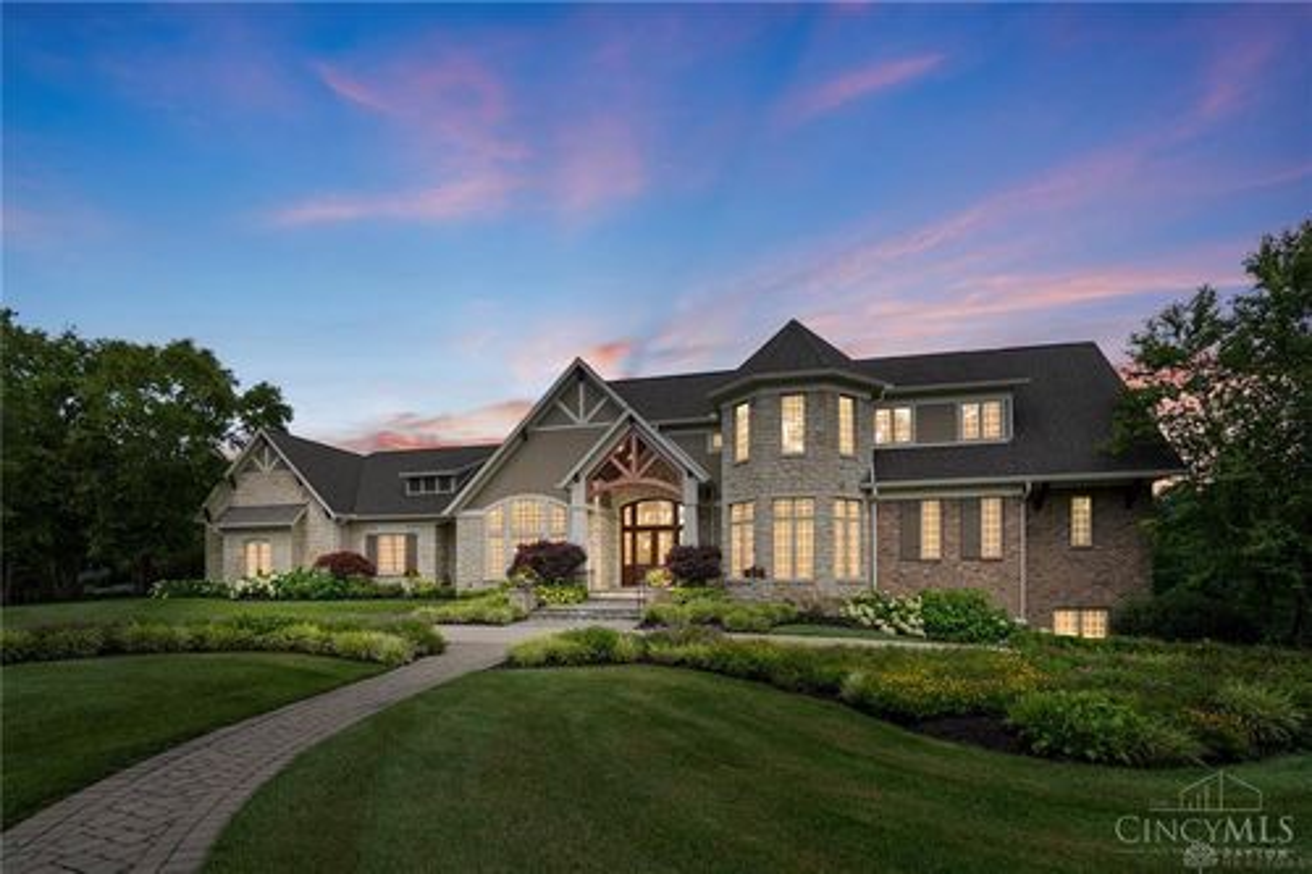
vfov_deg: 77.3
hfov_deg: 100.4
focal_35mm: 15
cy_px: 437
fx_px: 546
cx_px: 656
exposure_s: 1/320
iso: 100
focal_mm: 10
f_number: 4
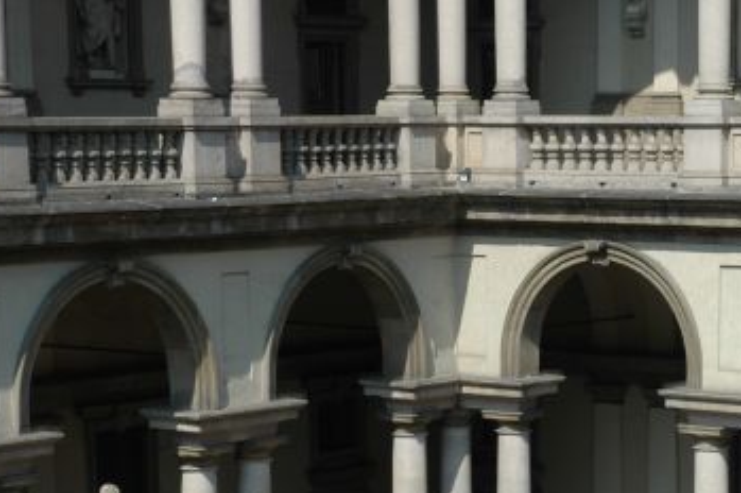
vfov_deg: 10.9
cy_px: 508
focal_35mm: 124
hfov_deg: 16.4
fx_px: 2550
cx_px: 568
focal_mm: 40
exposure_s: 1/125
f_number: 14
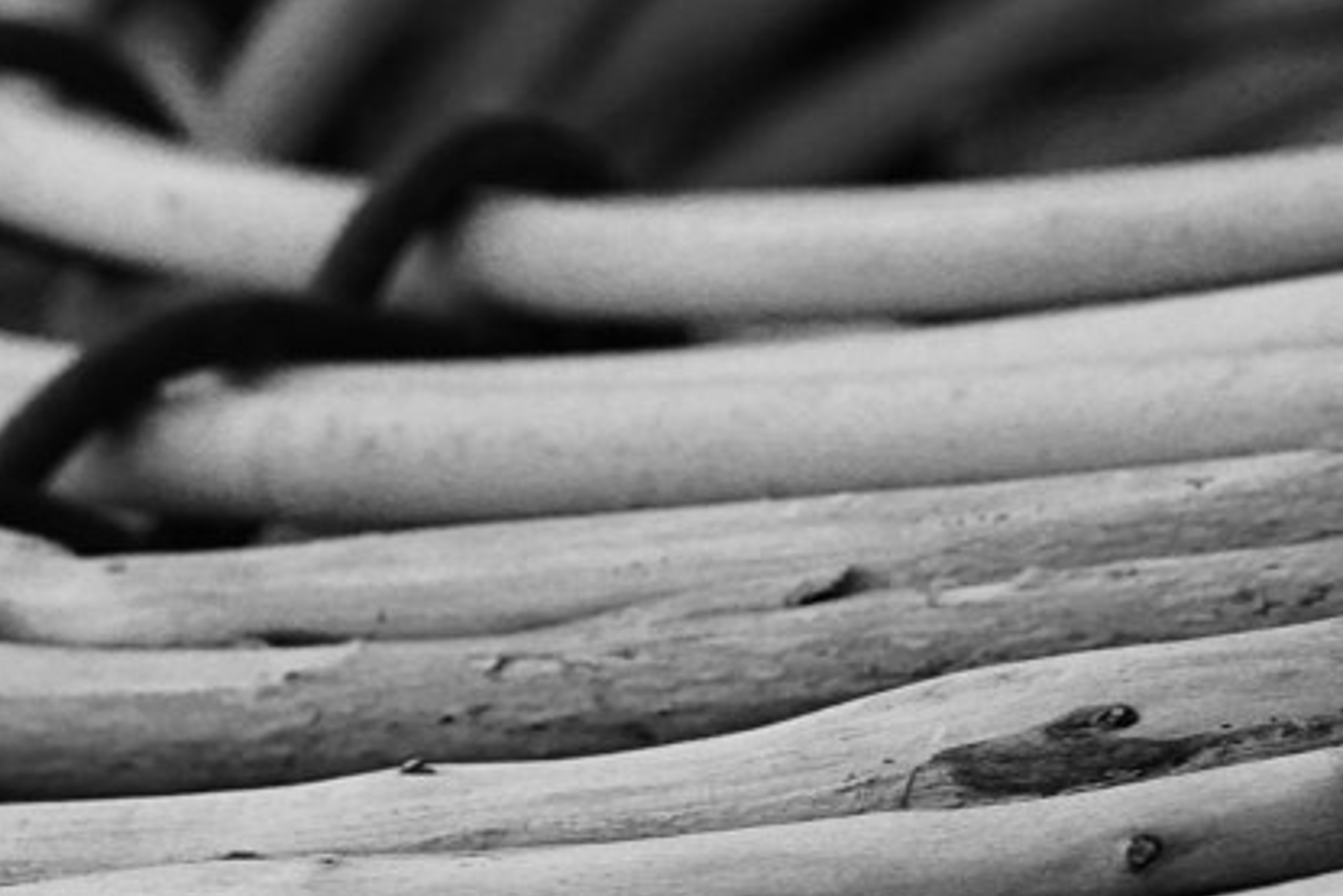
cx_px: 579
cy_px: 668
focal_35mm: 370
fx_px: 13807
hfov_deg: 5.6
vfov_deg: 3.7
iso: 125
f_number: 4
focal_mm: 50
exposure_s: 1/160
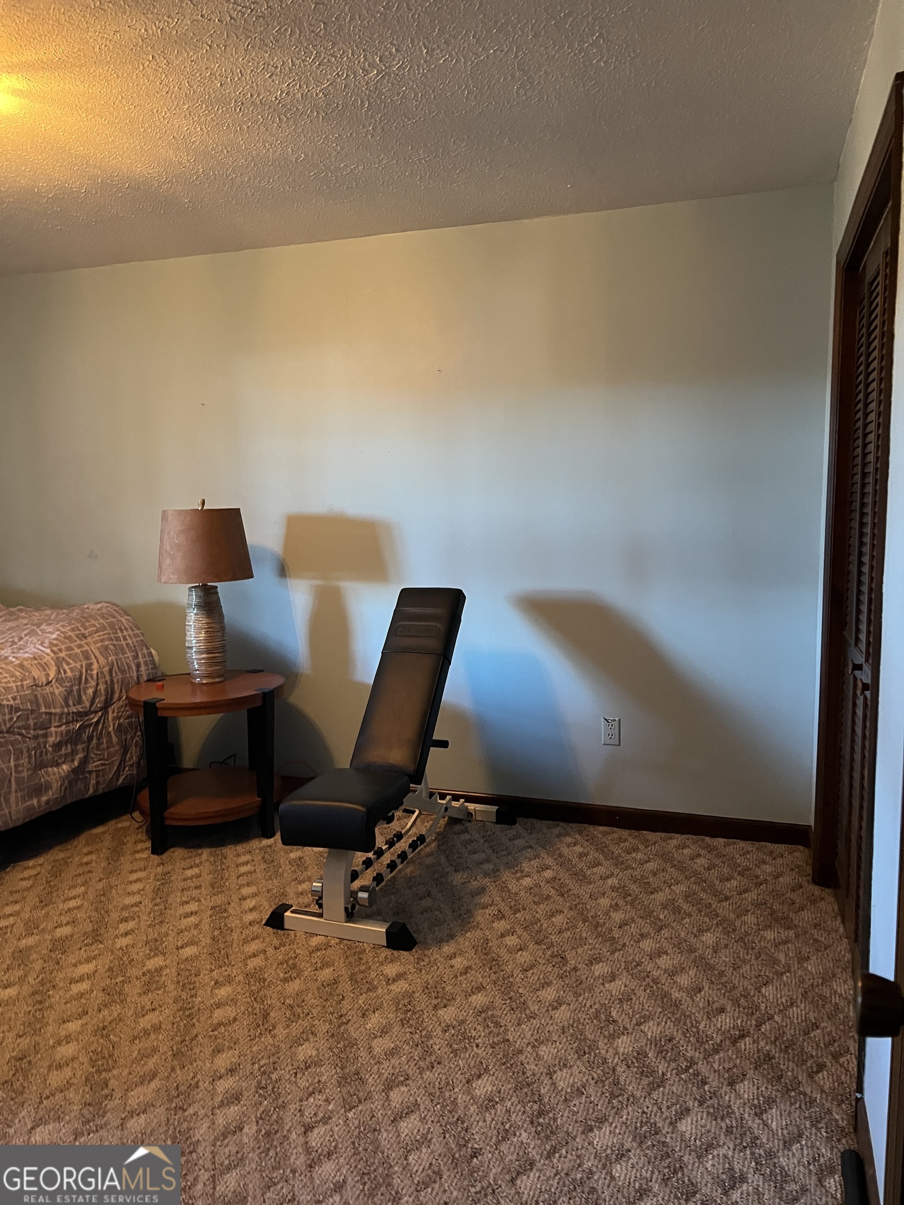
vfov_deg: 67.3
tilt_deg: -5.5
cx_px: 452
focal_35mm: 26
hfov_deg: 53.1
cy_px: 602
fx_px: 905
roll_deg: +0.1
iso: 500
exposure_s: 1/40
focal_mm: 5.7
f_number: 1.5
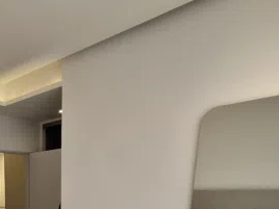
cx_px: -11
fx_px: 274
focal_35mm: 34
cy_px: 248
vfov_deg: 34.1
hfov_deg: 44.3
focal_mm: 1.74
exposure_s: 1/50
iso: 40
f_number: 2.2
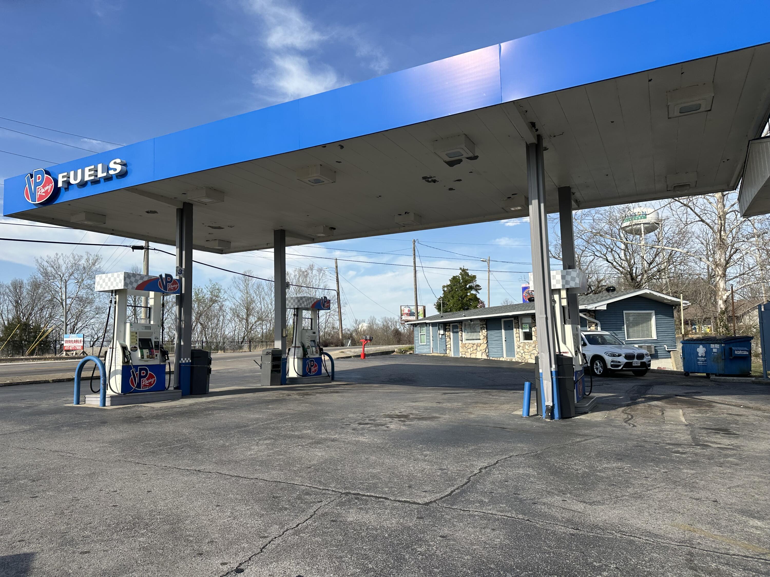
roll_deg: +0.3
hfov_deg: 71.6
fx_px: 534
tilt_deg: +8.7
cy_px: 288
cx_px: 385
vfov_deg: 56.8
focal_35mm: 24
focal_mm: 6.86
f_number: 1.78
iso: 80
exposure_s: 1/3597
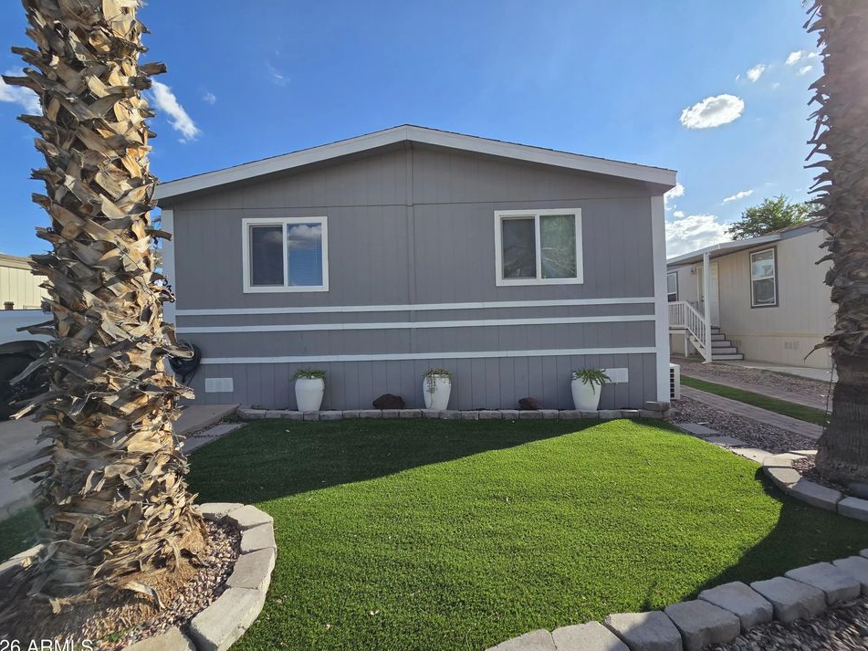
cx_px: 443
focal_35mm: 14
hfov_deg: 102.1
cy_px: 329
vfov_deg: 85.7
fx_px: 351
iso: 50
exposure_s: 1/2111
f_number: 2.2
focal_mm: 2.2
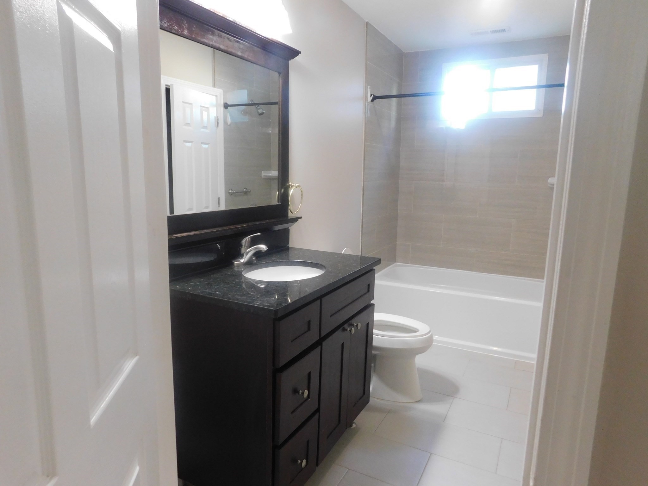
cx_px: 324
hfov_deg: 73.9
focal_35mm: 23
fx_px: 431
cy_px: 243
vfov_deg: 58.9
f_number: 3
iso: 360
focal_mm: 4
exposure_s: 1/30
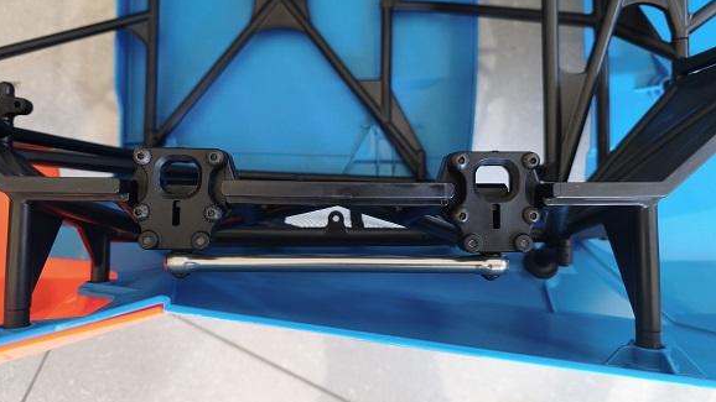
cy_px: 174
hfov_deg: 71.9
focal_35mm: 26
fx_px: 494
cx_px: 346
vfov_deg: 44.3
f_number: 1.62
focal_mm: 6.45
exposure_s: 1/50
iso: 250
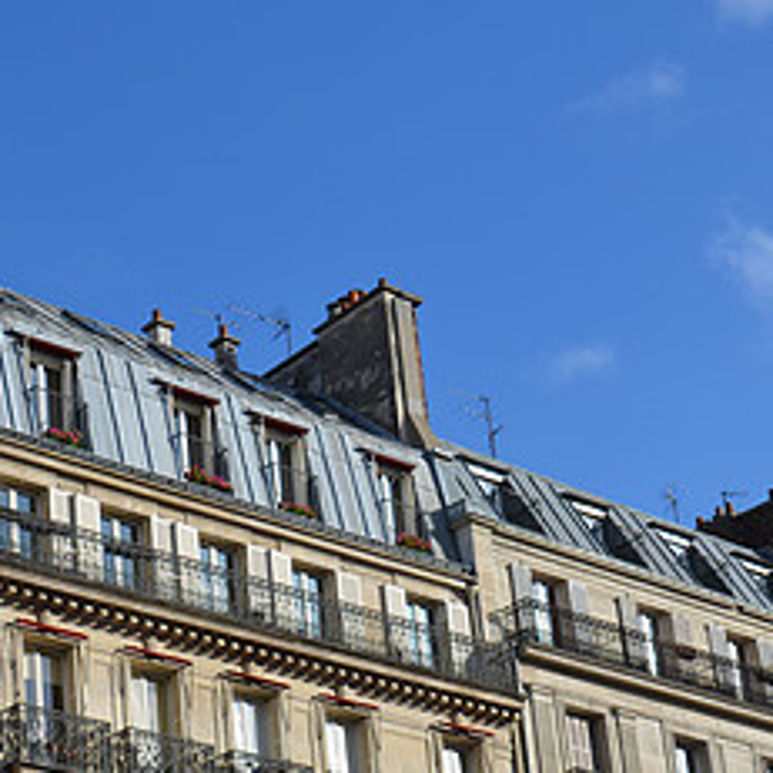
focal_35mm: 96
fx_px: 2425
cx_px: 432
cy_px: 612
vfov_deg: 18.0
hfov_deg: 18.1
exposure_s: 1/250
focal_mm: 30
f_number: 8
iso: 100
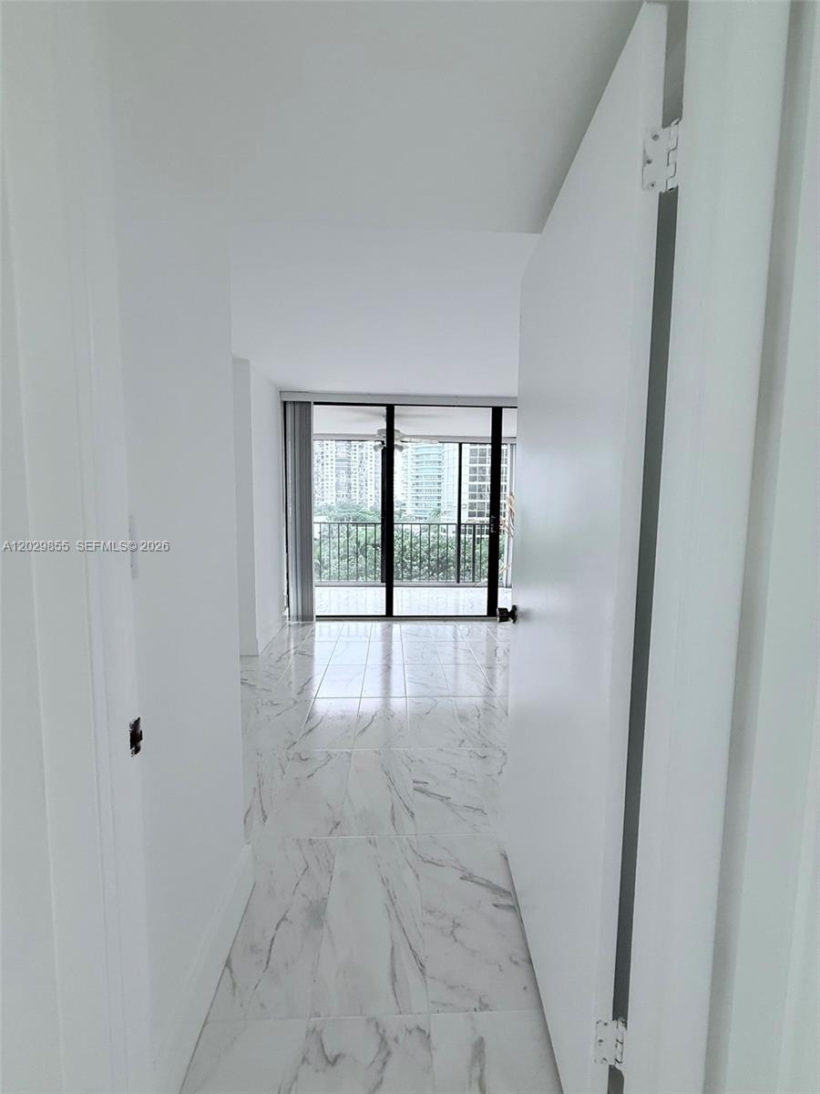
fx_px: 442
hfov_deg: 85.7
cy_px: 547
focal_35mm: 14
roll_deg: -0.6
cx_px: 410
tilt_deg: -3.8
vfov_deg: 102.1
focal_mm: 2.22
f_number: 2.2
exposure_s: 1/120
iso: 125
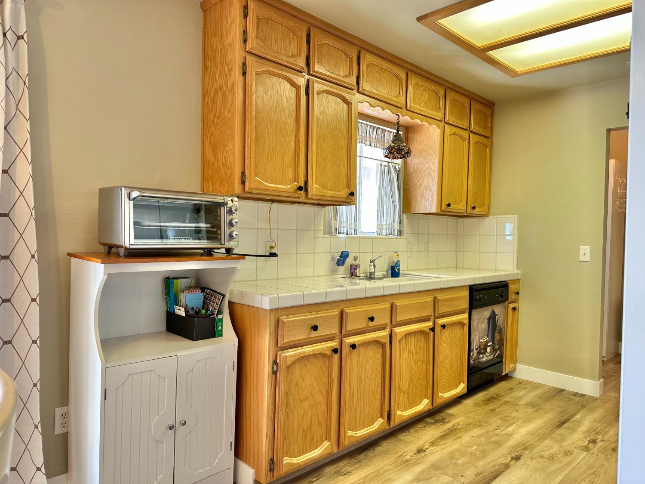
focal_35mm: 24
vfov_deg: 56.8
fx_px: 447
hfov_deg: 71.6
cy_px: 242
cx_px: 322
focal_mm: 6.86
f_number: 1.78
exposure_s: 1/60
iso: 125
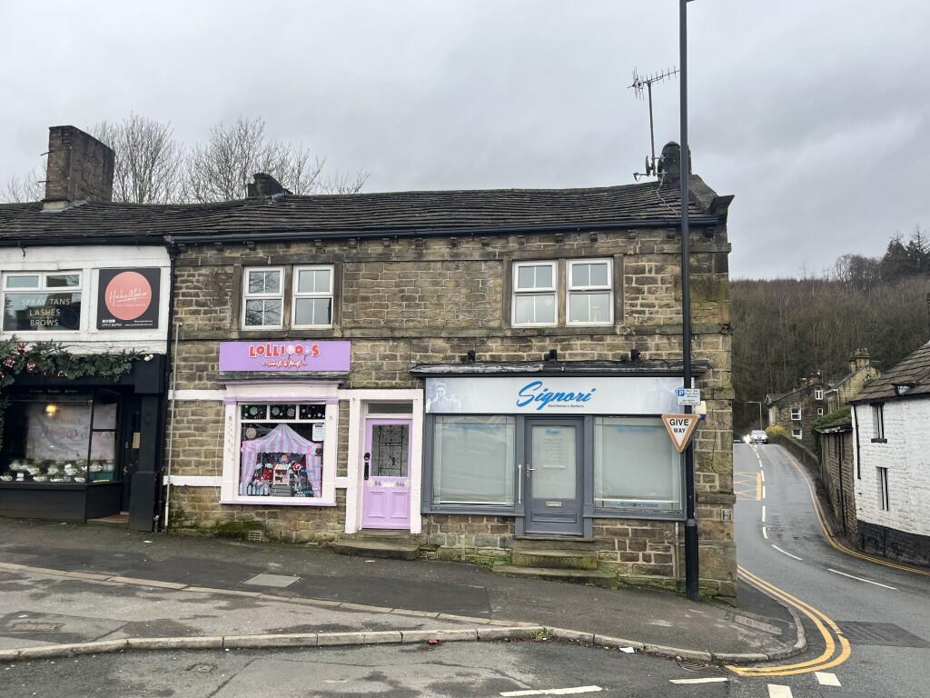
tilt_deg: +7.5
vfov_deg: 53.1
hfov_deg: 67.3
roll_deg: -0.4
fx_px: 699
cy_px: 349
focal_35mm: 26
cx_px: 465
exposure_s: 1/172
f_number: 1.6
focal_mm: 5.1
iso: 40
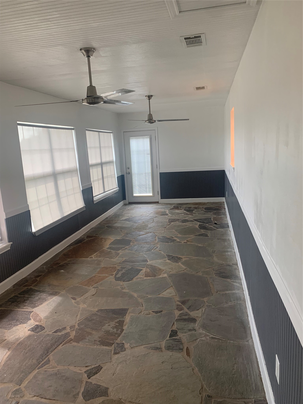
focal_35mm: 26
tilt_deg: -10.6
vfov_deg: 67.3
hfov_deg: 53.1
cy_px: 202
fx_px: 303
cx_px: 152
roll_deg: +1.5
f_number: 1.8
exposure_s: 1/60
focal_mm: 4.25
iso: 64
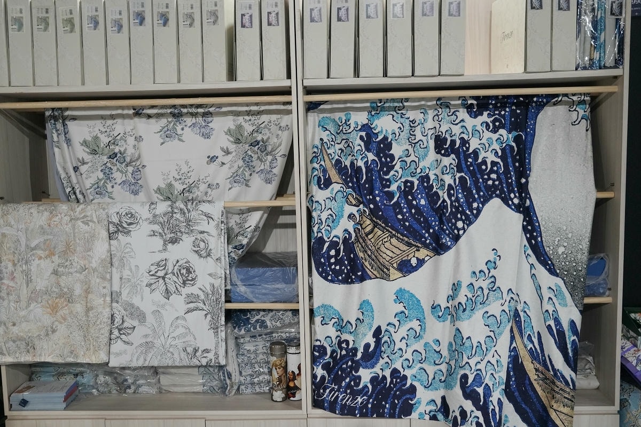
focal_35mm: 37
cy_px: 214
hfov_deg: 51.9
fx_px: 659
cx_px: 320
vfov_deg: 35.9
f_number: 2.8
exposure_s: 1/160
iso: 2000
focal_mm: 37
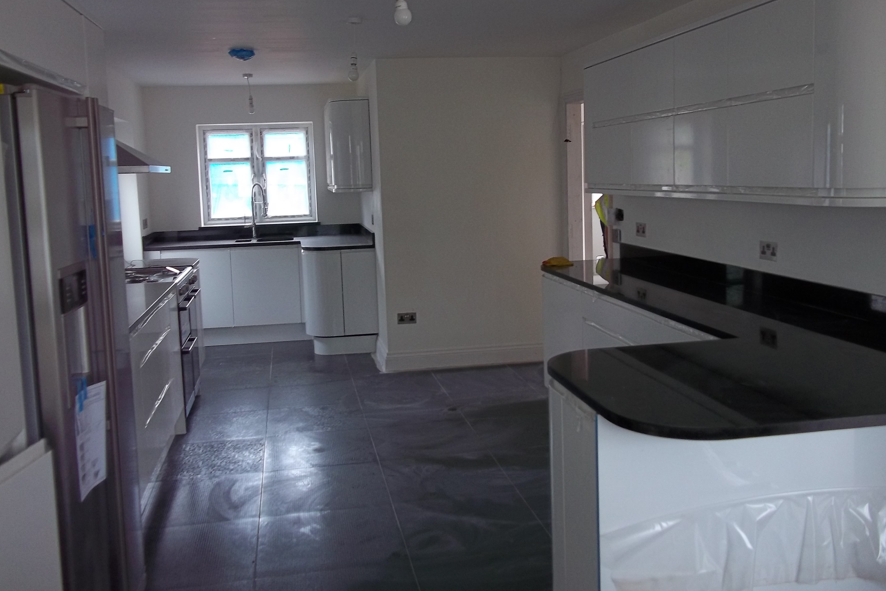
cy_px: 262
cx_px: 437
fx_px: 837
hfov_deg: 55.8
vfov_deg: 38.8
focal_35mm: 34
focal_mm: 5.7
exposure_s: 1/50
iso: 80
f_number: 2.9
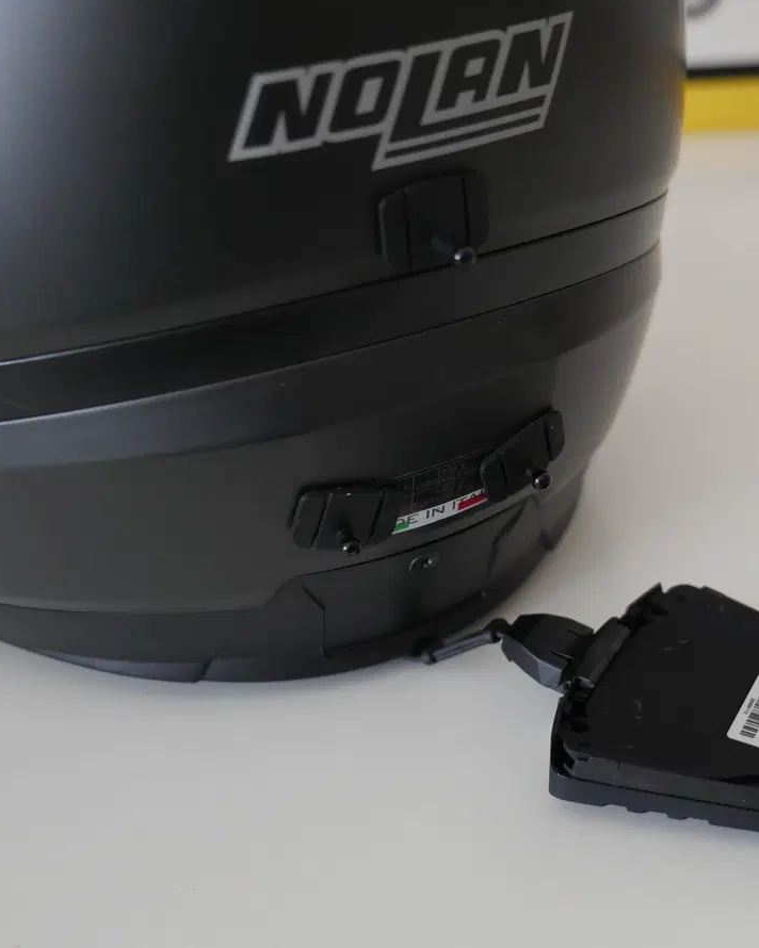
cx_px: 498
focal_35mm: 50
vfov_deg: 37.3
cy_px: 470
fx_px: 1404
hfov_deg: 30.1
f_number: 2.8
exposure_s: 1/60
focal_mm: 19
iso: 800
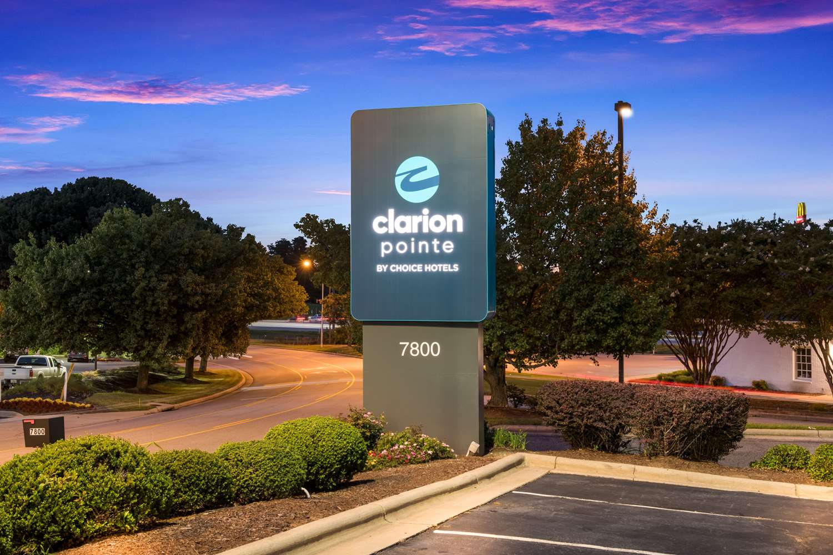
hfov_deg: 48.5
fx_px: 925
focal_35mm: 40
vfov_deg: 33.4
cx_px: 416
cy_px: 278
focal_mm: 40
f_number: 11
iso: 100
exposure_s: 15
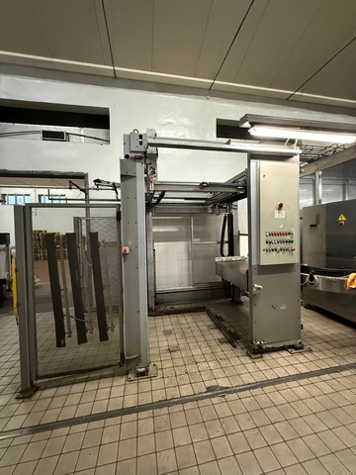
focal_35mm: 14
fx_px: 192
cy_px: 238
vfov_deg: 102.1
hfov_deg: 85.7
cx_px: 178
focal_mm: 2.2
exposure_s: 1/50
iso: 800
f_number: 2.2
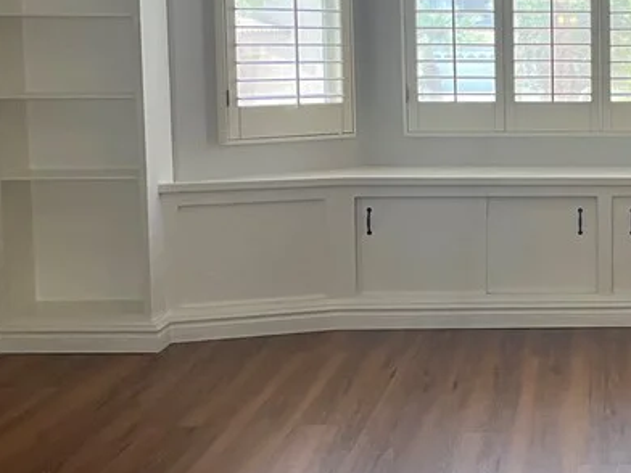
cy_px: 154
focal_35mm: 68
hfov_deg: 27.0
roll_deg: +0.4
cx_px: 633
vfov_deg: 21.5
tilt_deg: -6.3
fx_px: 1240
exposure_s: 1/60
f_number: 1.6
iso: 100
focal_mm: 5.1
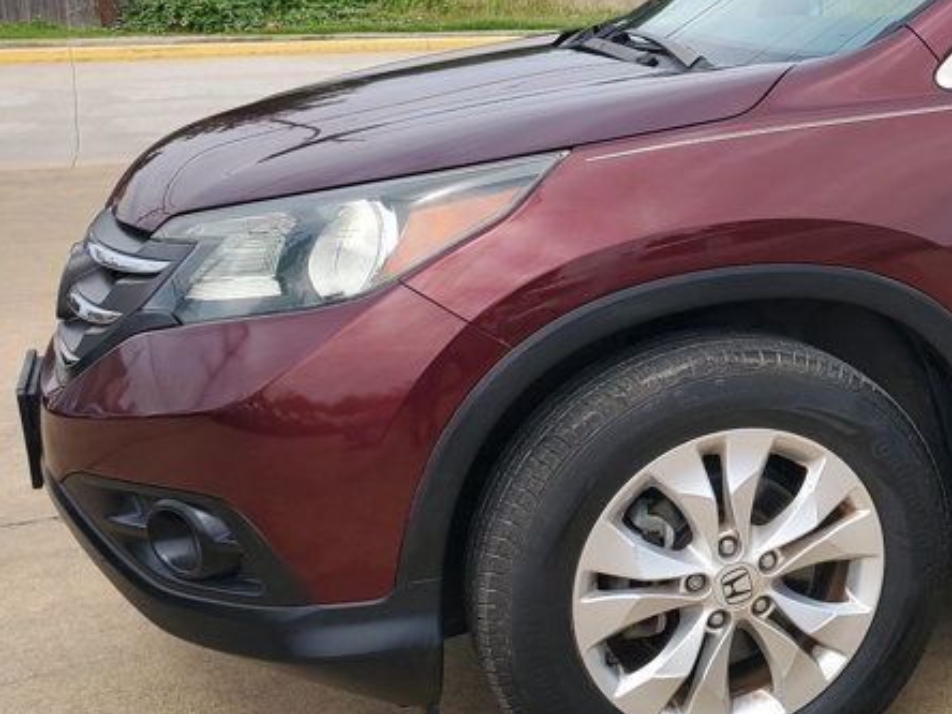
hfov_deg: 29.0
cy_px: 289
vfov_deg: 24.4
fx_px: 1650
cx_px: 1061
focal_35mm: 60
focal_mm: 4.3
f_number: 2.4
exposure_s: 1/1326
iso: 50
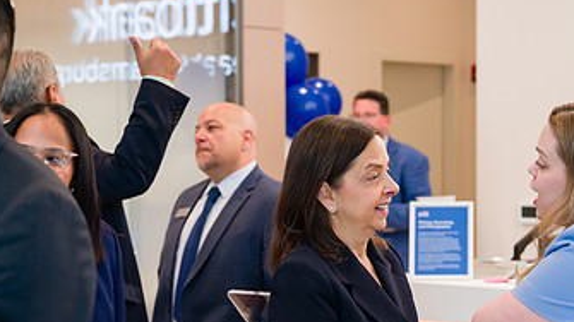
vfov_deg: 13.0
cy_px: 226
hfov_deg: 22.8
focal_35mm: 93
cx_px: 377
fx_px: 1415
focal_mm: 51
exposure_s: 1/200
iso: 500
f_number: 3.2
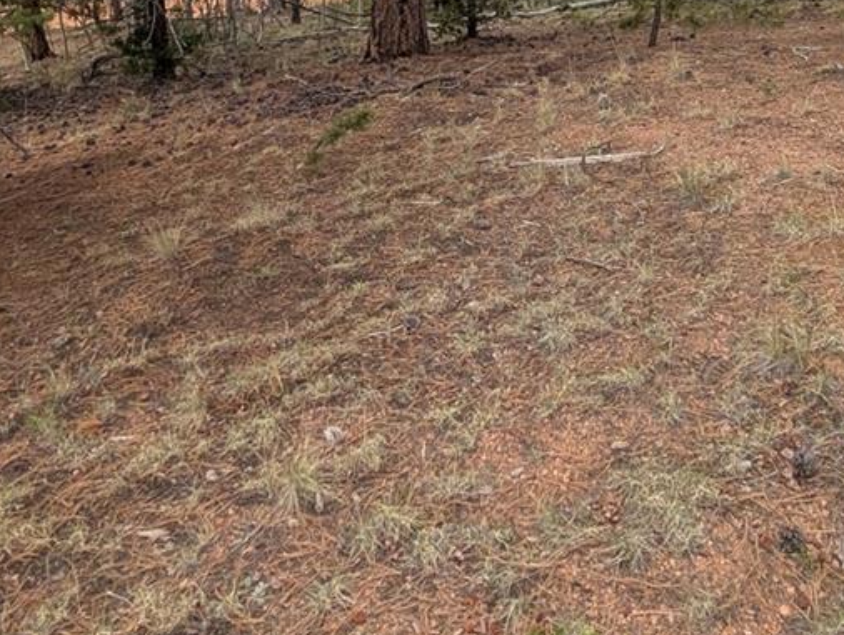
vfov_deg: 34.0
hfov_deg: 53.8
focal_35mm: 34
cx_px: 460
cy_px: -122
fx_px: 830
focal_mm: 2.02
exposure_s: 1/3663
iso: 56
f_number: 1.7
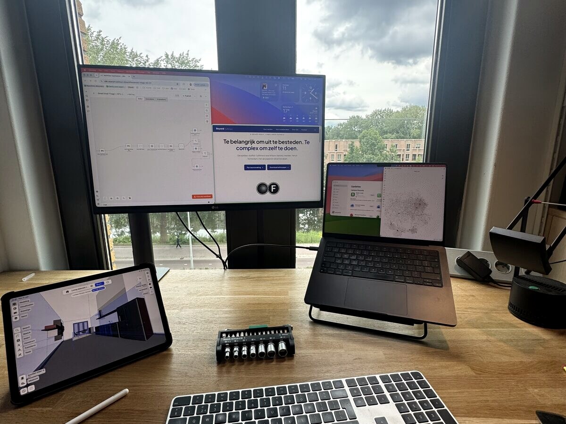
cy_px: 212
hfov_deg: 102.1
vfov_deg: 85.7
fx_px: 229
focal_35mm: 14
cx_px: 283
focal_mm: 2.22
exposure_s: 1/183
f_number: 2.2
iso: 50
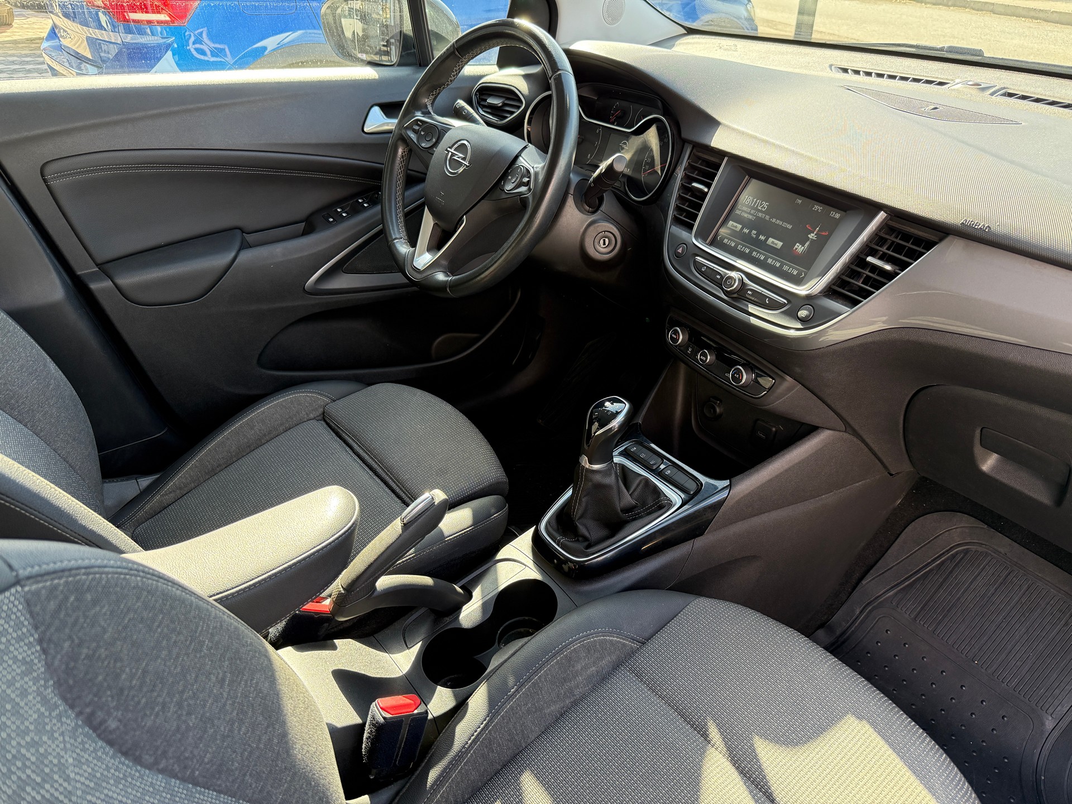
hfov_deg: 71.6
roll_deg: +0.7
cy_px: 402
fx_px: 743
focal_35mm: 24
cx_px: 536
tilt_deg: -32.6
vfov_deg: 56.8
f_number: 1.78
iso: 200
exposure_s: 1/243
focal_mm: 6.76
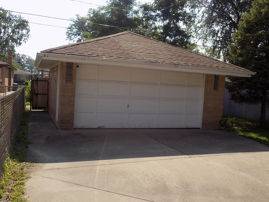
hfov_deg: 54.0
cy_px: 101
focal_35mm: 34
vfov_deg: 41.8
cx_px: 134
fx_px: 264
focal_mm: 6.1
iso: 80
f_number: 3.4
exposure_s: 1/640
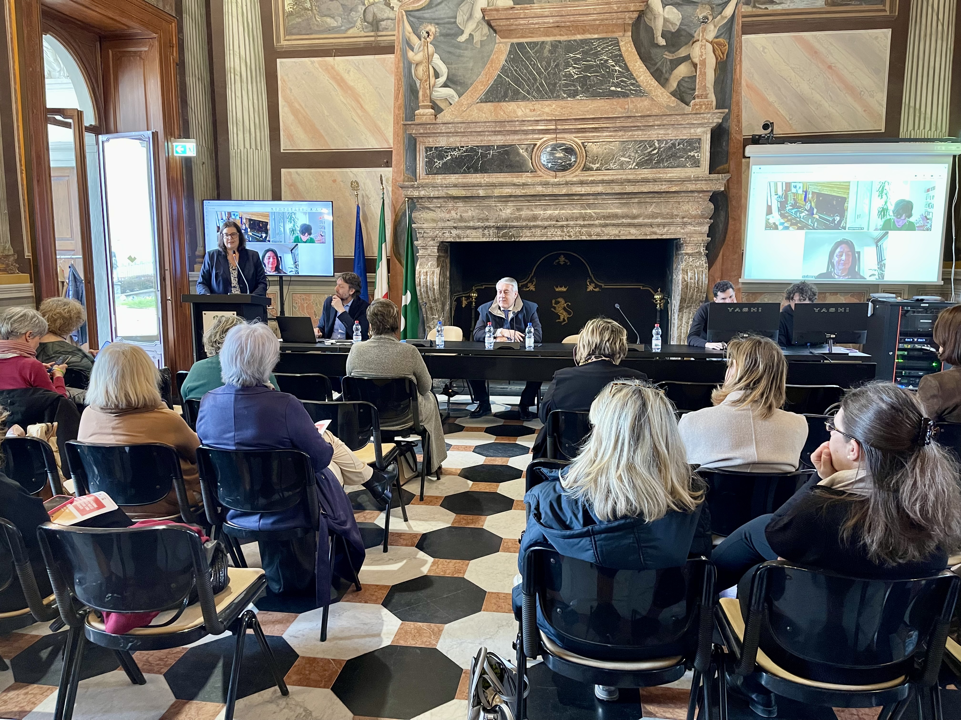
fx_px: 694
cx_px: 480
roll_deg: -0.4
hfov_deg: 69.4
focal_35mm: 25
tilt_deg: -9.4
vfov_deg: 54.9
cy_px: 360
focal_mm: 5.1
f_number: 1.6
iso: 400
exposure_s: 1/50
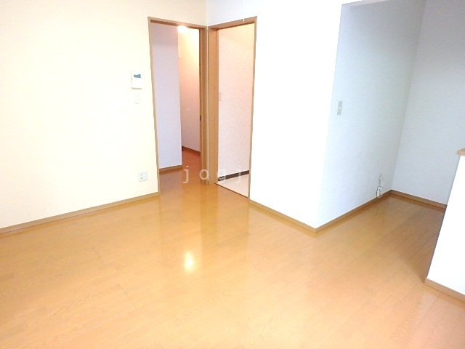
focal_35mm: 21
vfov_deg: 63.4
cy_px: 174
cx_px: 232
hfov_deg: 79.0
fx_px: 282
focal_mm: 3.7
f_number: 3.5
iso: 320
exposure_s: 1/30
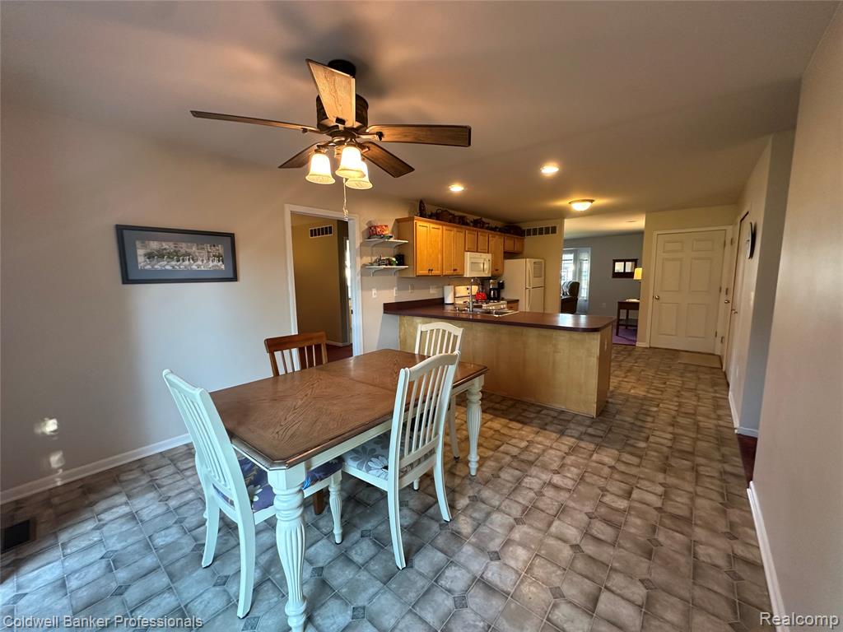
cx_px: 422
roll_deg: +0.0
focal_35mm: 14
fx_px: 341
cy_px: 316
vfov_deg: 85.7
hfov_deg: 102.1
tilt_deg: -7.2
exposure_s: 1/60
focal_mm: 2.22
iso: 250
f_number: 2.2
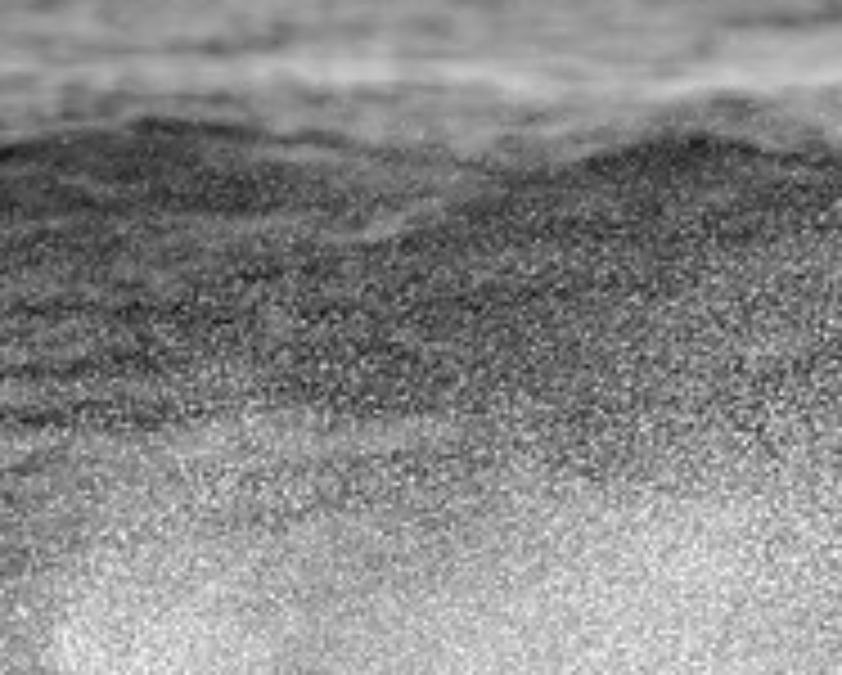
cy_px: 844
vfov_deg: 0.9
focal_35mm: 1744
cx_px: 1297
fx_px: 43506
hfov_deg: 1.1
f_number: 5.6
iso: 200
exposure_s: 1/800
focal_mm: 400
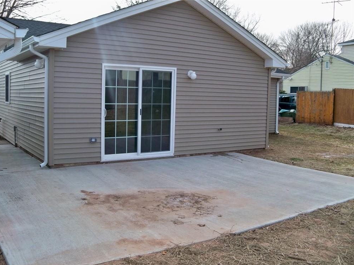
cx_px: 172
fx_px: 368
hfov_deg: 51.3
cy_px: 136
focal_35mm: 36
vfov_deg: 39.7
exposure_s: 1/320
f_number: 3.5
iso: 64
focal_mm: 6.2
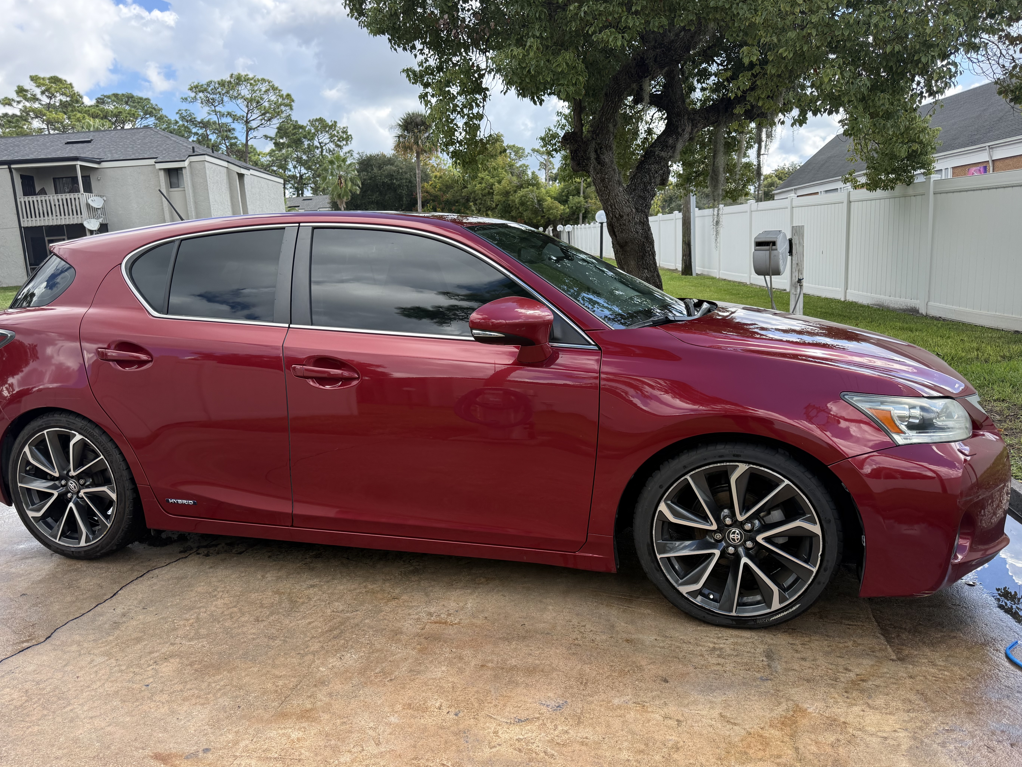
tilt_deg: -10.1
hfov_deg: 69.4
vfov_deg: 54.9
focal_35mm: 25
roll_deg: +4.0
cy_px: 377
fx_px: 738
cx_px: 494
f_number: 1.78
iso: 100
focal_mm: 6.76
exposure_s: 1/1653
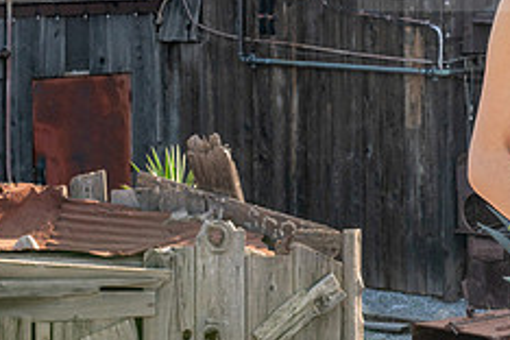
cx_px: 693
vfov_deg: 8.2
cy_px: 57
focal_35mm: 168
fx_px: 2380
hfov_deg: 11.8
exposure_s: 1/160
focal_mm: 55
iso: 200
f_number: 11
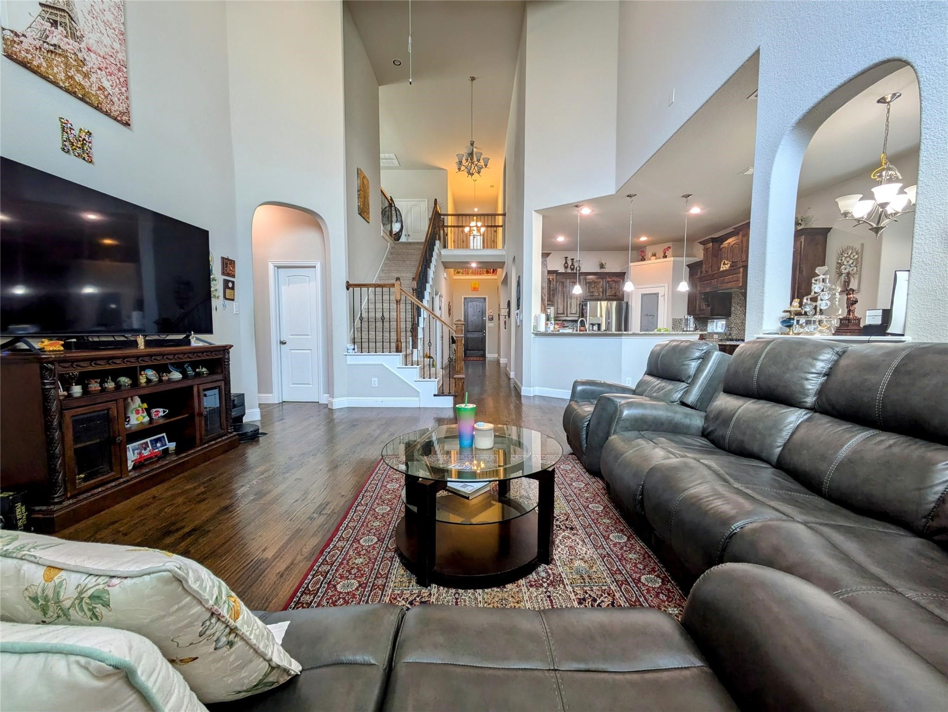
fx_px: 384
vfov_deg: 85.7
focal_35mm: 14
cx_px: 474
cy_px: 356
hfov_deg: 102.0
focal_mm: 1.83
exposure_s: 1/24
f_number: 2.2
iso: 60
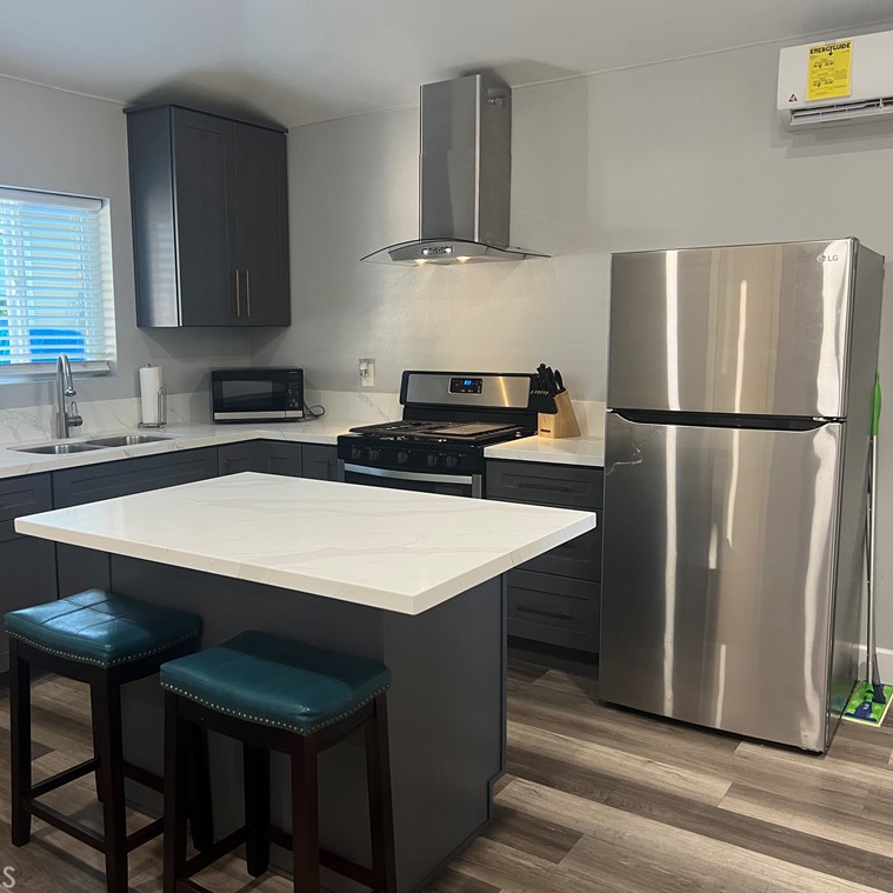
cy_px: 442
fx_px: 905
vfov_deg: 52.5
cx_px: 345
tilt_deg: -7.8
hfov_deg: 52.1
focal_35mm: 31
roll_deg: +0.8
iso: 160
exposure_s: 1/60
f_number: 1.5
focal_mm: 5.7
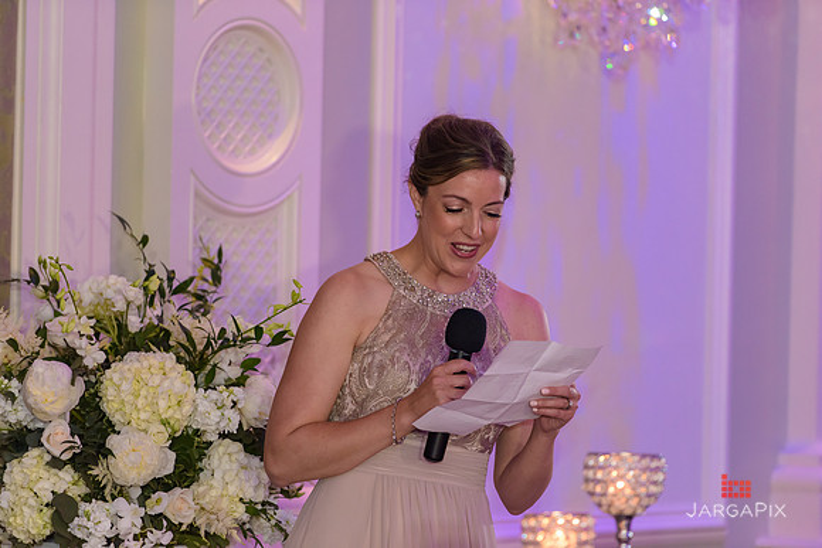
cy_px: 274
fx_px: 4453
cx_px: 411
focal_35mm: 195
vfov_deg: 7.0
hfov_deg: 10.5
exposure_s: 1/125
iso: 1600
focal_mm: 195
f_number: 3.2
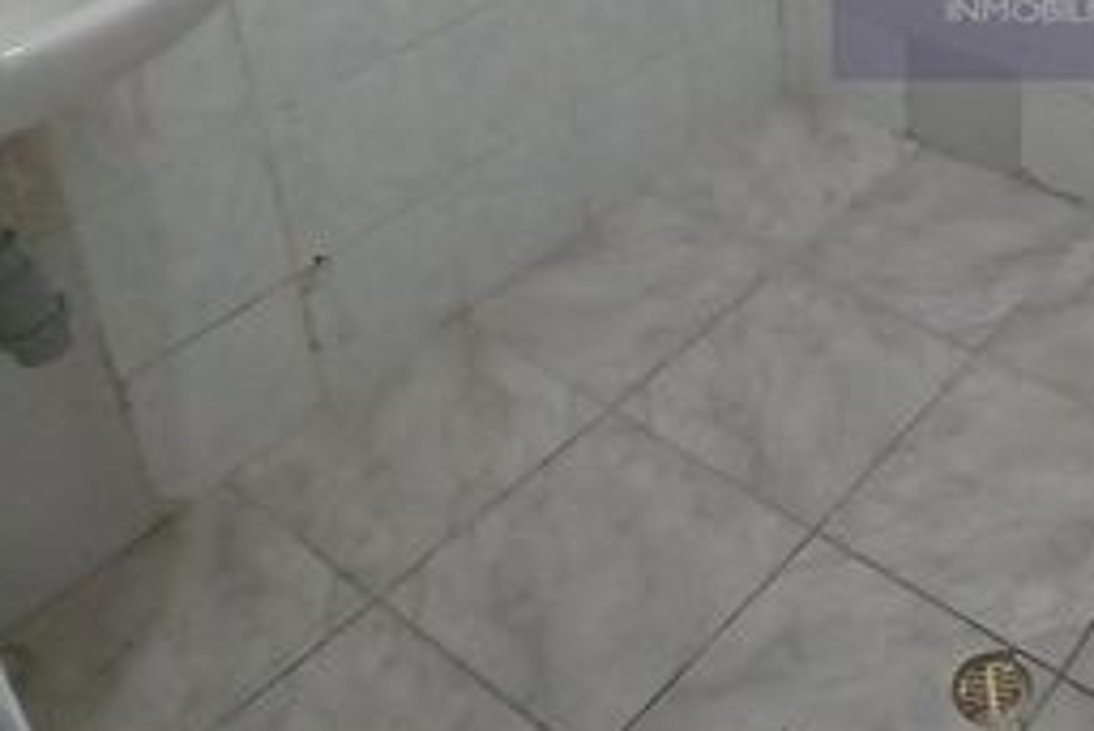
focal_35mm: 46
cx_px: 1045
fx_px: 1399
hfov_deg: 38.8
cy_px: -137
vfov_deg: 26.2
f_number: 2.2
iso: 125
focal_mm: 1.4
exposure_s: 1/30
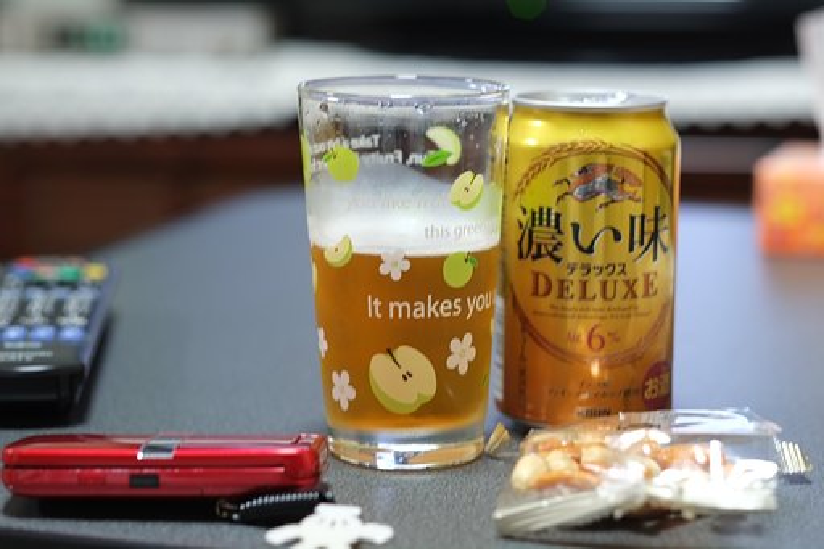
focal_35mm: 84
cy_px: 274
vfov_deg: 16.3
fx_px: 1922
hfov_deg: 24.2
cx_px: 412
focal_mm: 56
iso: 200
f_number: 2.8
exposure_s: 1/4.5
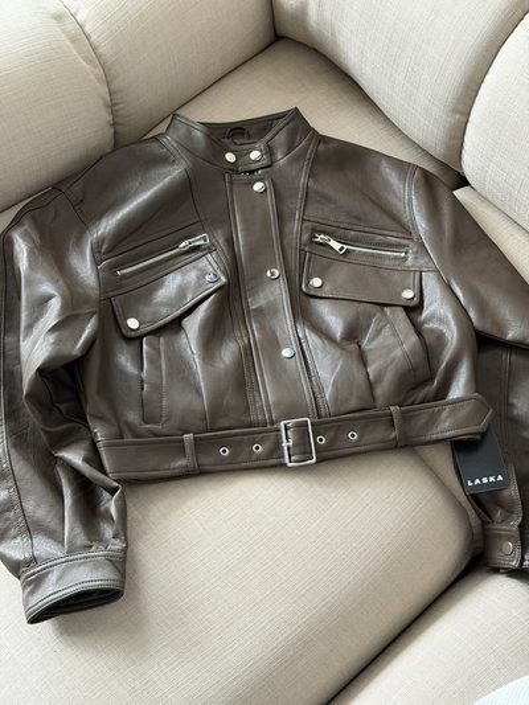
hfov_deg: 30.3
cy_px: 352
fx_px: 978
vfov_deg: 39.6
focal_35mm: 48
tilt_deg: -58.8
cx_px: 264
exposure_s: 1/40
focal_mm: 6.76
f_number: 1.78
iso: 400
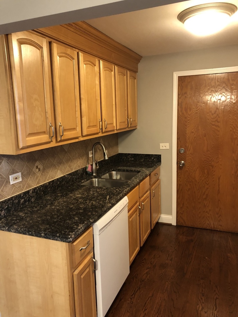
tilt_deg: -10.8
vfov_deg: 63.4
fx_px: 257
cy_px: 158
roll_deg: +0.3
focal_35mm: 28
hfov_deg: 49.7
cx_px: 119
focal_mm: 3.99
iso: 80
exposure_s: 1/15
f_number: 1.8
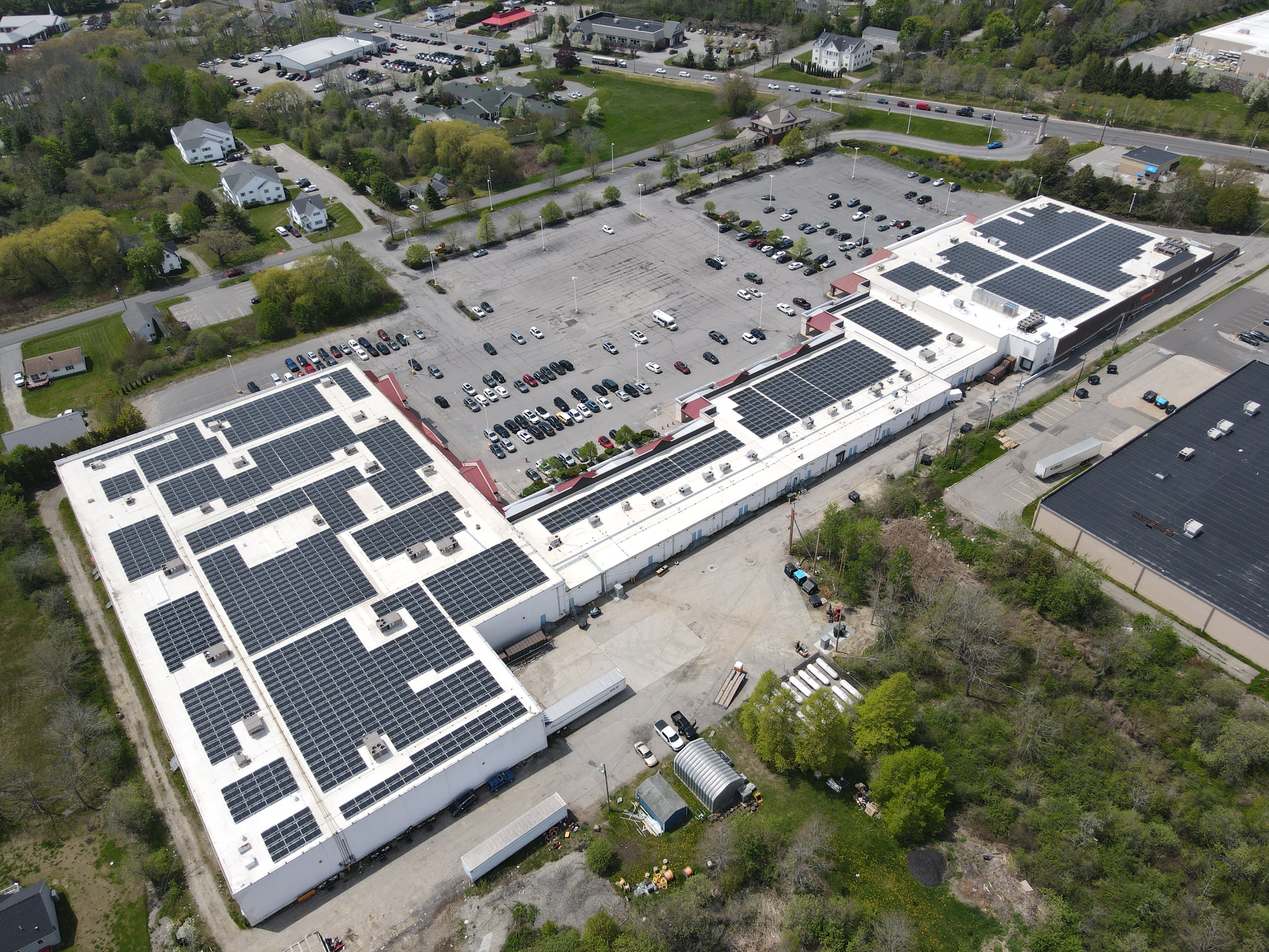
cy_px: 476
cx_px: 634
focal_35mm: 24
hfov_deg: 71.6
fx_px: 880
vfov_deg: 56.8
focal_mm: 4.5
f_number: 2.8
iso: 110
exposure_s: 1/800
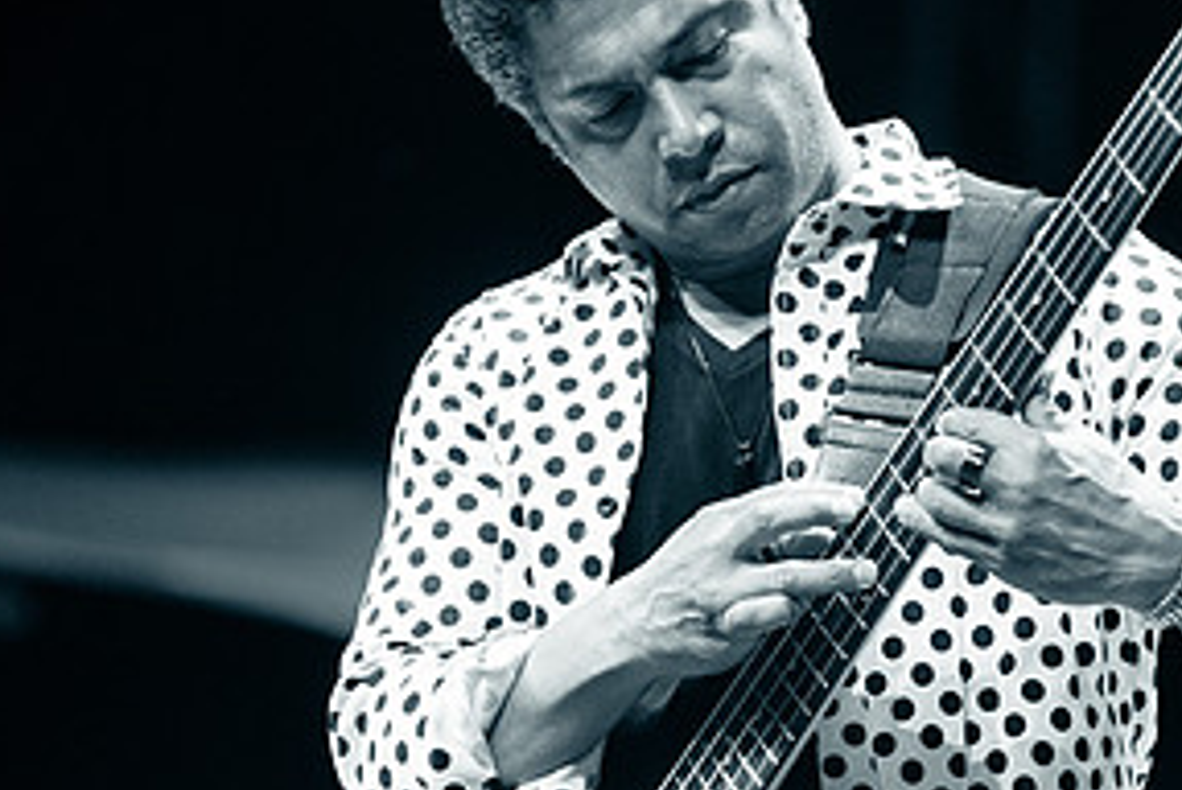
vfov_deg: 4.0
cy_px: 516
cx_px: 873
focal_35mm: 343
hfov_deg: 6.0
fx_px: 11273
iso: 3200
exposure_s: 1/500
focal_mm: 170
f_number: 3.2
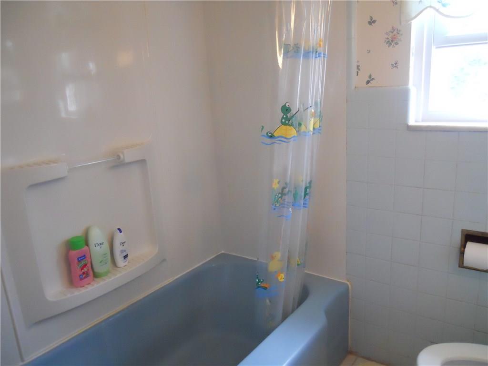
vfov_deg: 49.7
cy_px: 183
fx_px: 395
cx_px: 244
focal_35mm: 28
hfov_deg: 63.4
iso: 800
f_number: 2.7
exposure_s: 1/100
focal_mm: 5
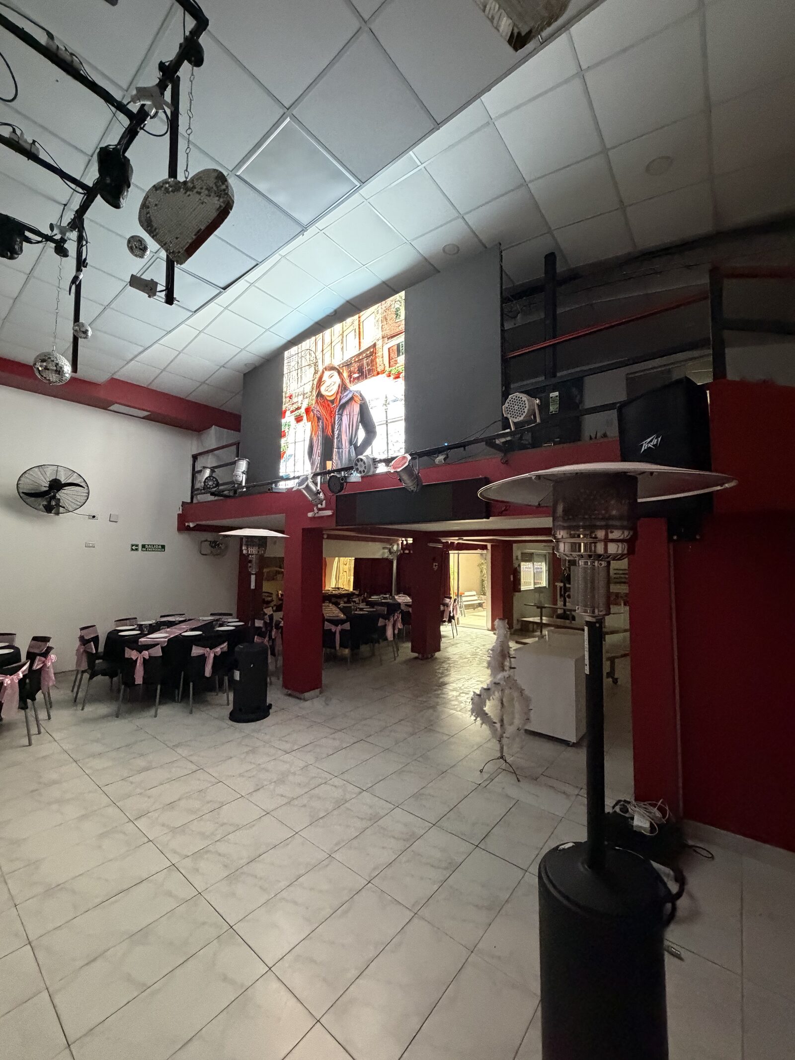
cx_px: 398
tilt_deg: +5.0
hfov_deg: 85.7
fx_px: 429
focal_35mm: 14
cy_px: 530
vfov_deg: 102.1
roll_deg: -0.1
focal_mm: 2.22
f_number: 2.2
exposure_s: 1/60
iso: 640
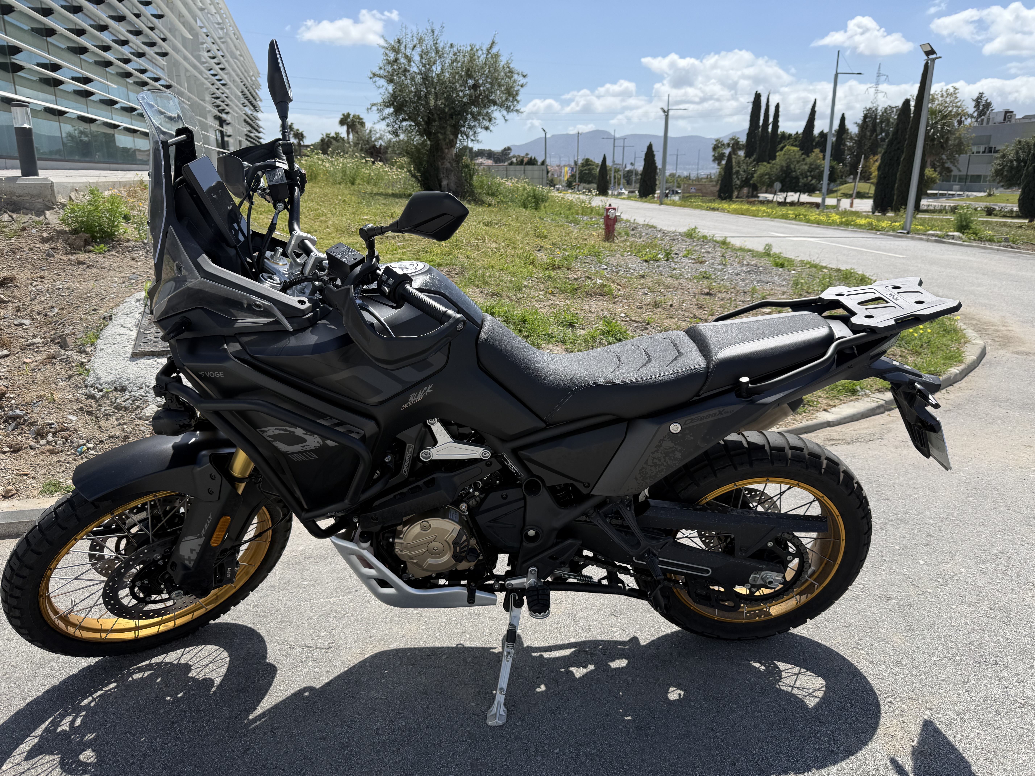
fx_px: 718
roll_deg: -0.2
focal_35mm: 24
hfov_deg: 71.6
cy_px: 388
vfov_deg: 56.8
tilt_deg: -14.9
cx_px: 518
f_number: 1.78
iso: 80
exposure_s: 1/3759
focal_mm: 6.76
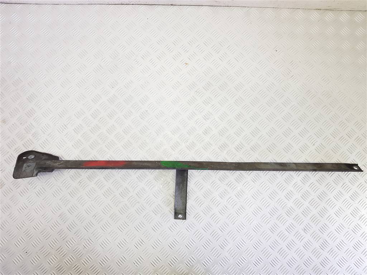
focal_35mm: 26
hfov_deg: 67.3
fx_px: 276
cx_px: 184
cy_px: 138
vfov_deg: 53.1
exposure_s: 1/100
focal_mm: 4.2
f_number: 1.7
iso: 64
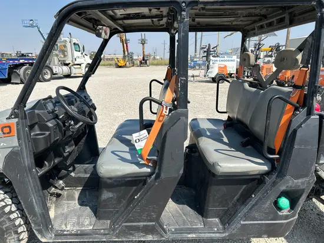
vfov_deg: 53.1
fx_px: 243
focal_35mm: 26
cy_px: 122
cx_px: 162
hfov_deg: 67.3
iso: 50
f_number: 1.5
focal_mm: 5.7
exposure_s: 1/3831
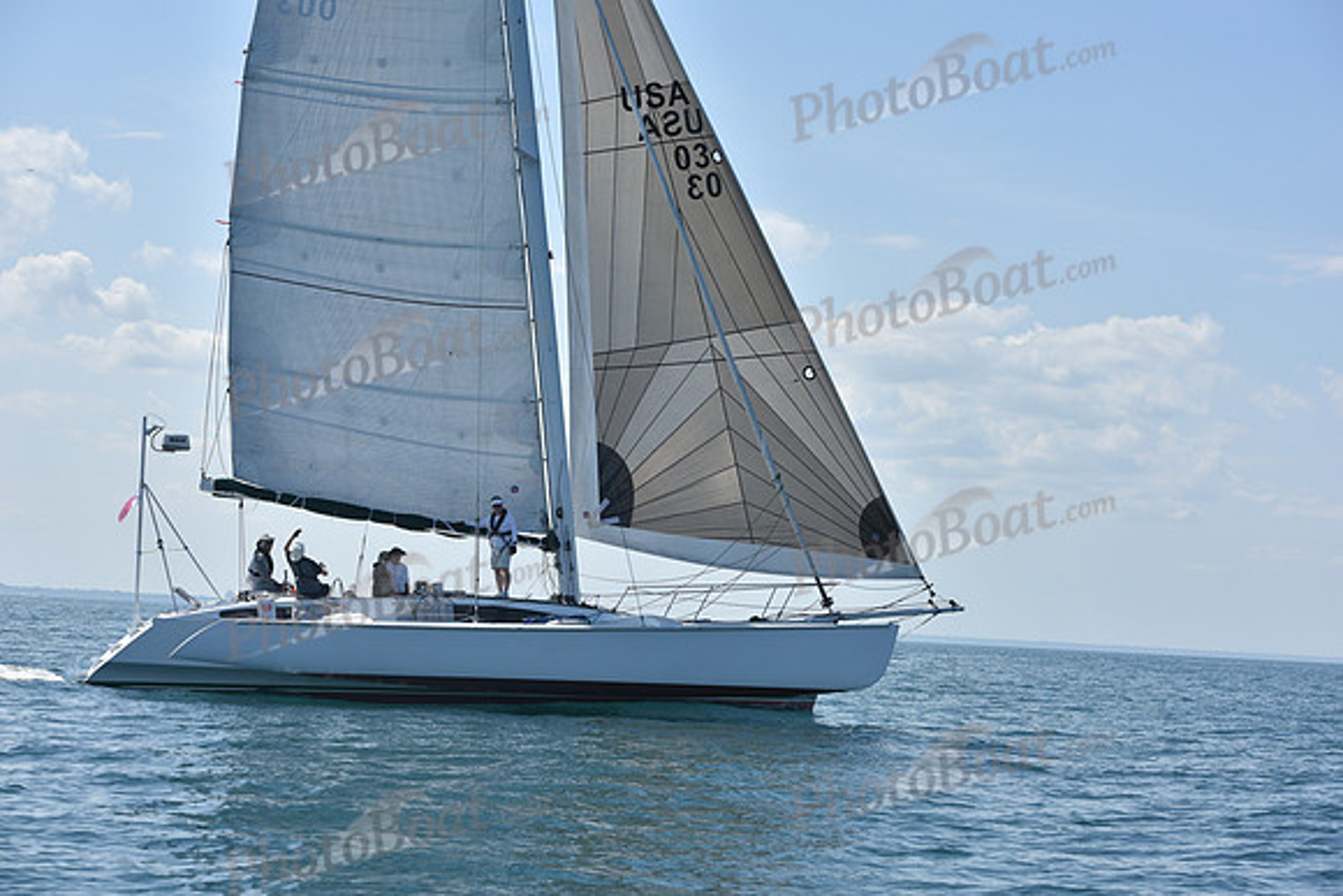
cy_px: 448
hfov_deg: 28.8
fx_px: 2612
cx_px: 672
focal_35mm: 70
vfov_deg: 19.5
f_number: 8
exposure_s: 1/1250
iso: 250
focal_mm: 70
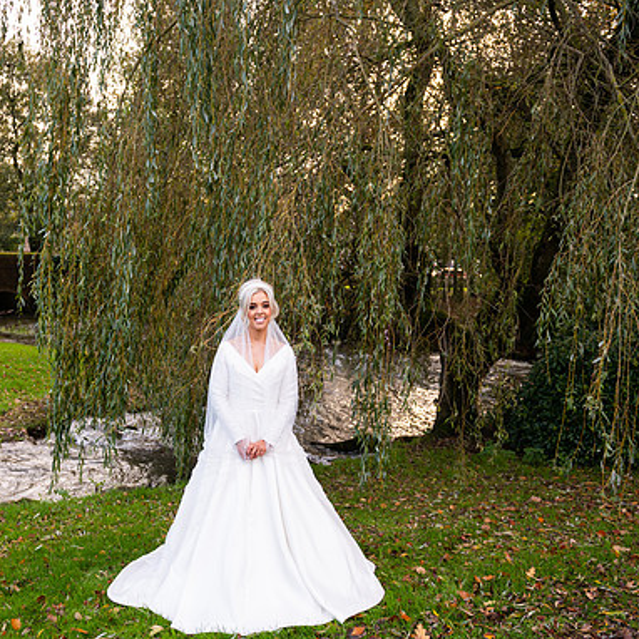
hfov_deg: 52.2
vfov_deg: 52.5
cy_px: 322
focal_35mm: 31
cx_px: 256
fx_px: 647
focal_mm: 24
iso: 160
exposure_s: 1/160
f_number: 3.5
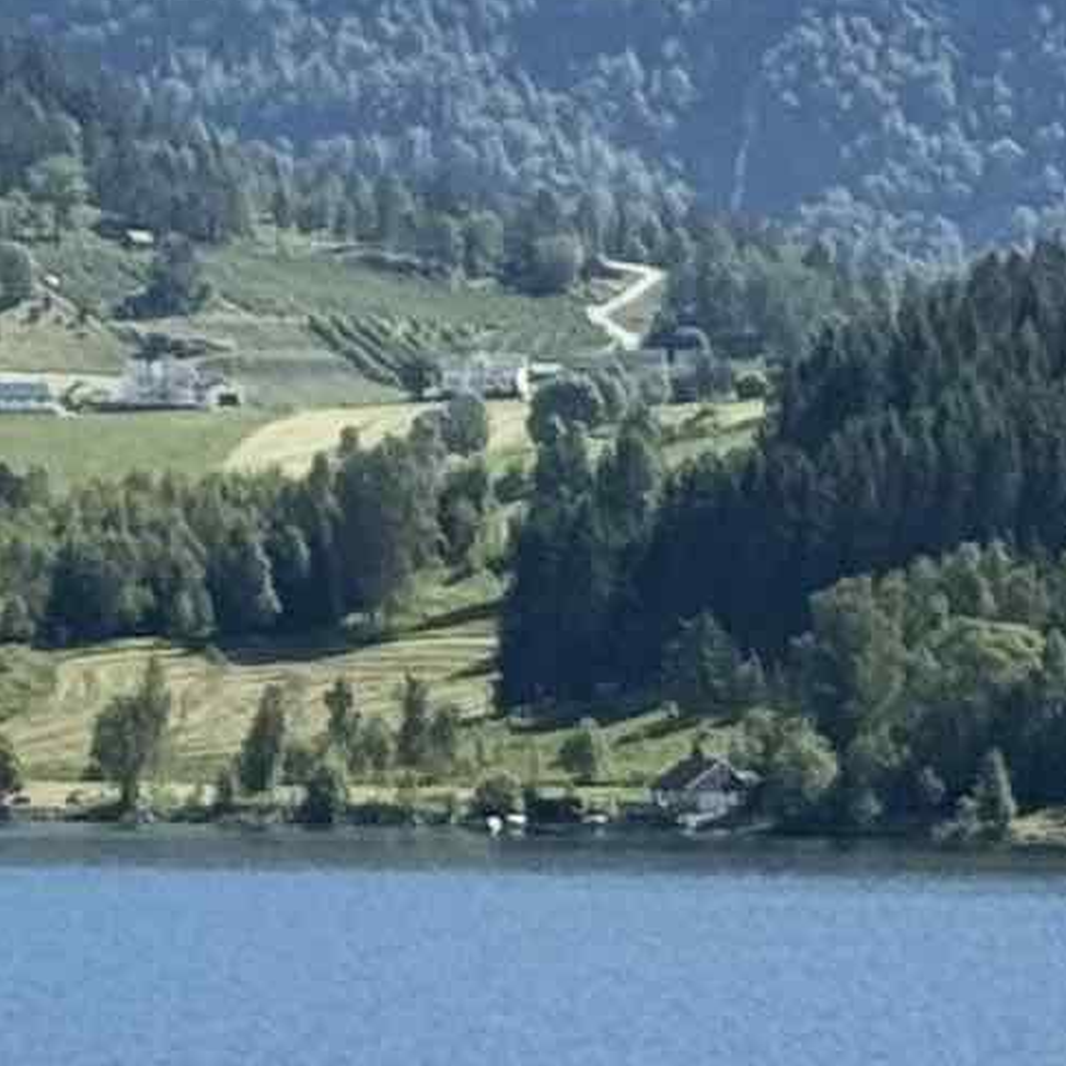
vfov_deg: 5.0
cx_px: -1615
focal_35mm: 351
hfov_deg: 4.8
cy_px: 1401
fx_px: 12229
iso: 64
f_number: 1.78
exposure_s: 1/4049
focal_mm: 6.76
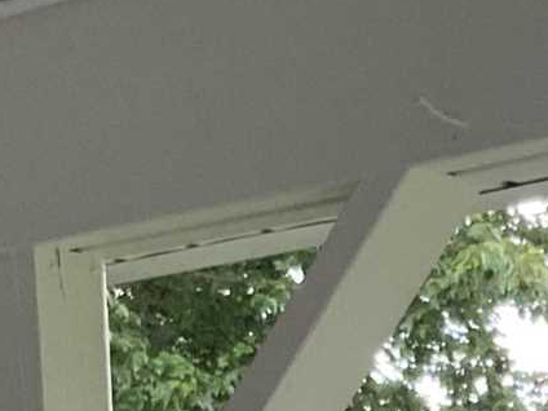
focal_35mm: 210
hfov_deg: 9.3
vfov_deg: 6.6
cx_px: 689
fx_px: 3324
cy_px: 1112
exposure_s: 1/122
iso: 25
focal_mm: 3
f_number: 1.8
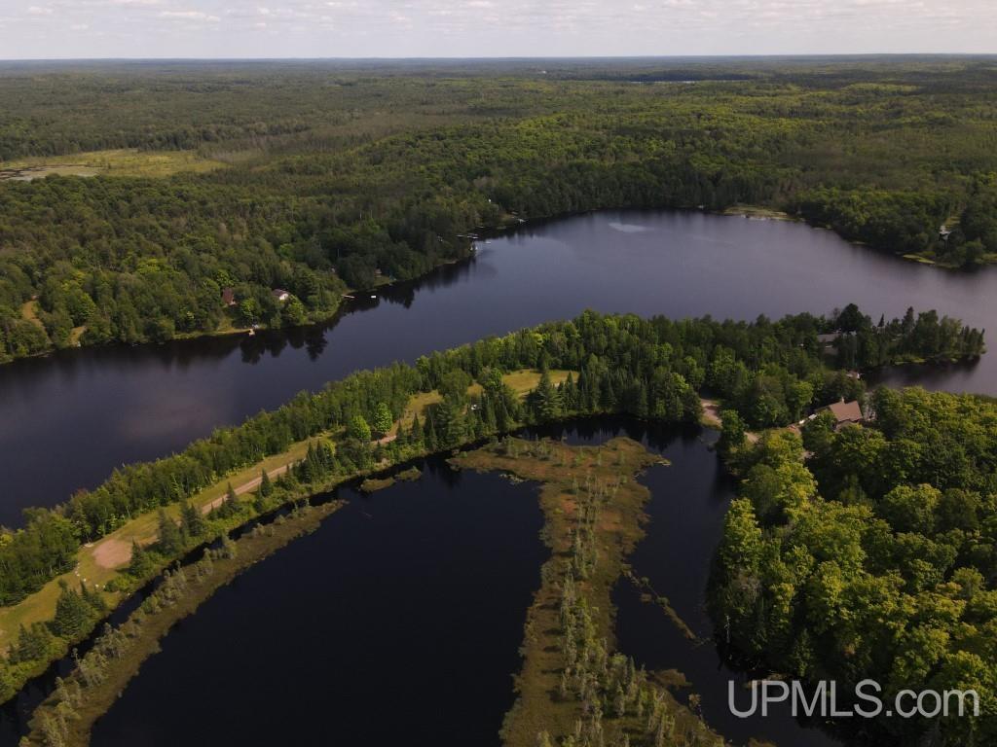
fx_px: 691
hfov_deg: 71.6
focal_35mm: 24
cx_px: 498
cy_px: 374
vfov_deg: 56.8
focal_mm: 4.5
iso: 460
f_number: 2.8
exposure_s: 1/12.5
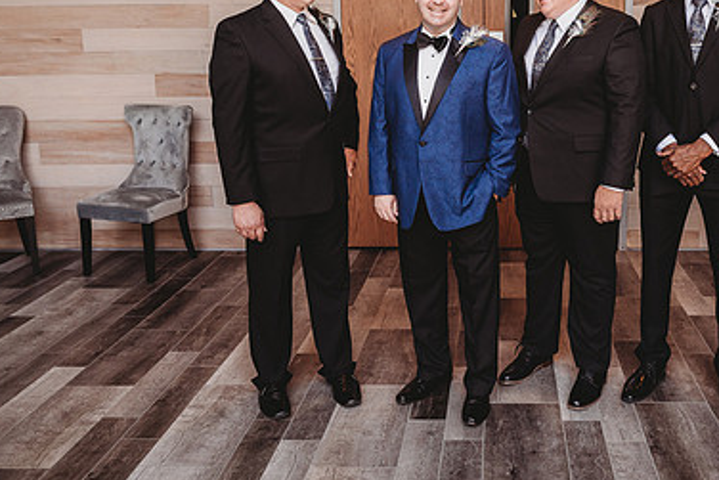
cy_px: 150
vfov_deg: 35.5
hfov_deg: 50.7
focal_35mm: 37
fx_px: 739
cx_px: 495
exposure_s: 1/250
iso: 500
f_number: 2.8
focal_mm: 24
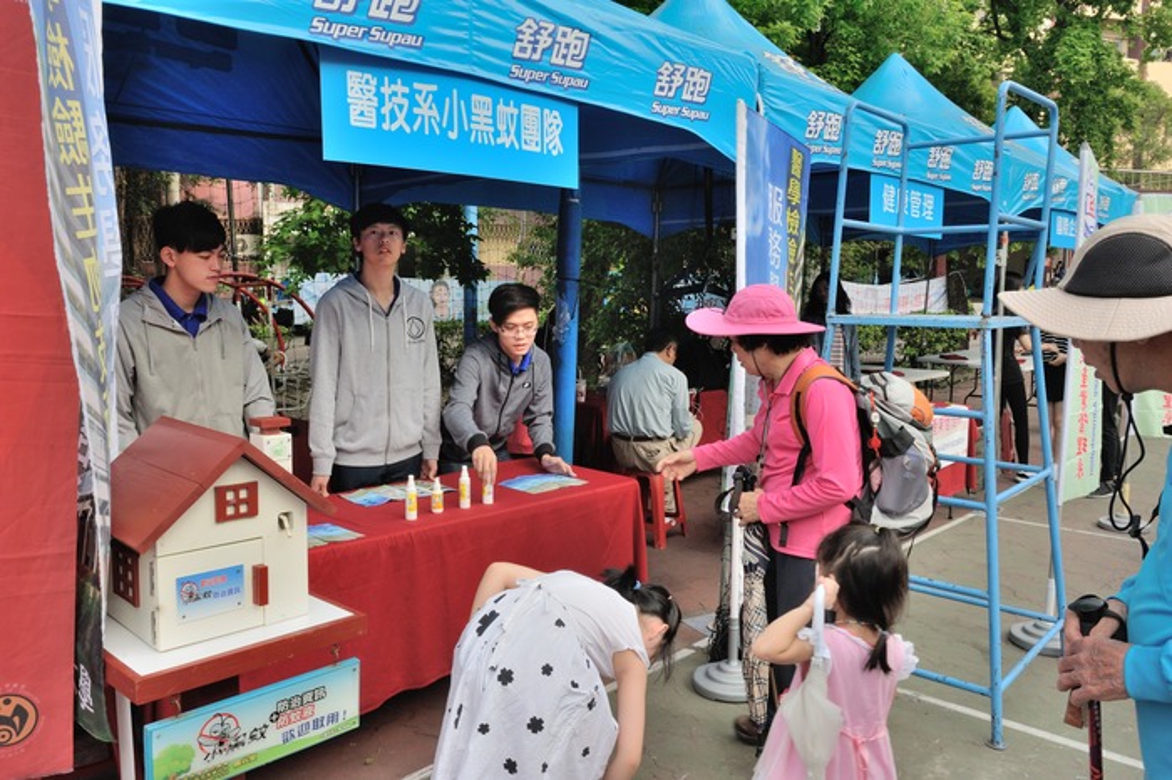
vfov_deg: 47.9
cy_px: 390
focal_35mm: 27
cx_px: 586
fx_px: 879
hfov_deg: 67.4
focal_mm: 27
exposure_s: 1/100
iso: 640
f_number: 13
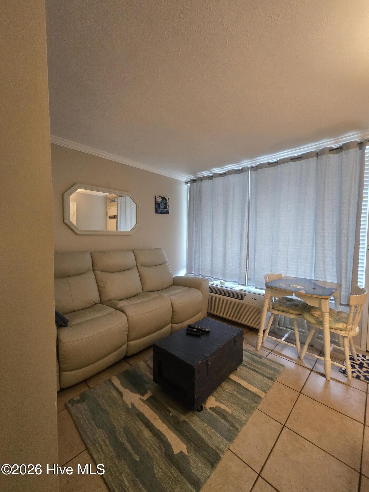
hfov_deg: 89.9
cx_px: 184
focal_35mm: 13
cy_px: 246
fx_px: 185
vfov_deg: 106.2
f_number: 2.2
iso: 800
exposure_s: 1/60
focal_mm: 2.2
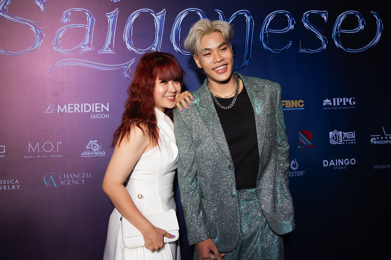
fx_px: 326
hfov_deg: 61.9
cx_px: 196
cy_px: 130
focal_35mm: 30
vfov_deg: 43.6
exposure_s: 1/160
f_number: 7.1
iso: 1000
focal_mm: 30
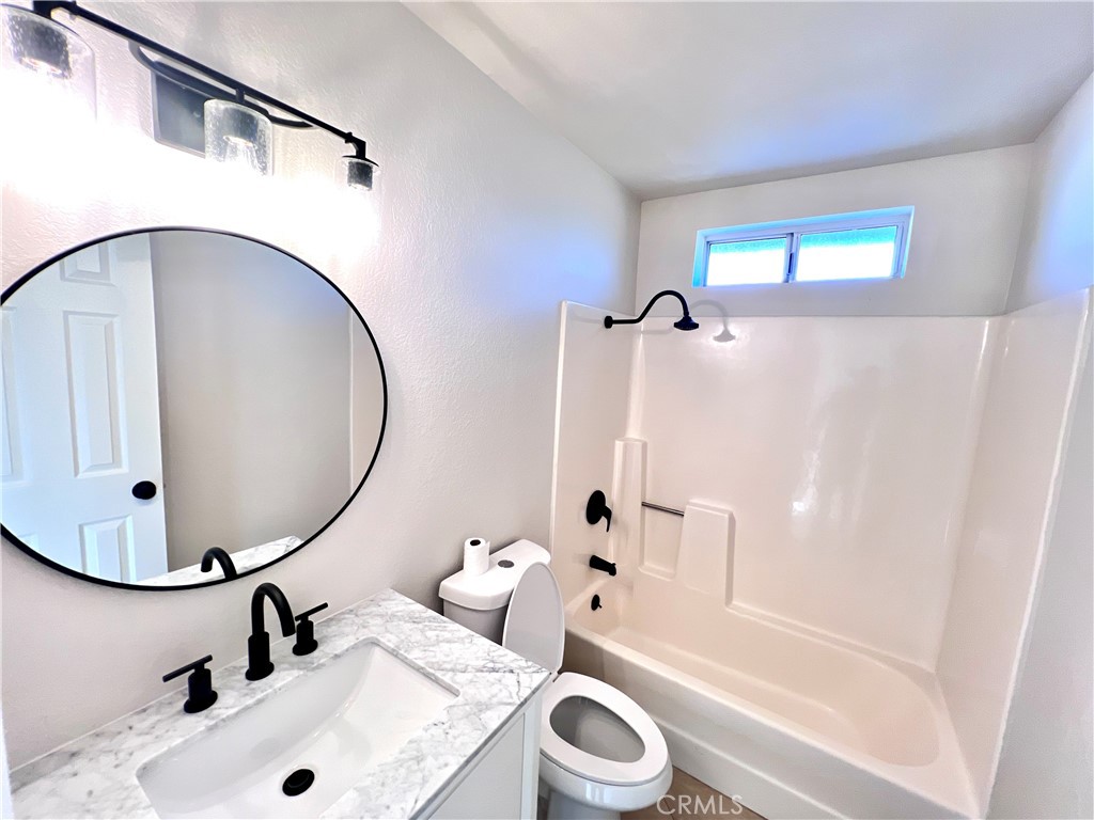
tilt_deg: -7.4
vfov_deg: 89.9
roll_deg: -3.1
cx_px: 547
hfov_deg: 106.2
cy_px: 410
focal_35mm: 13
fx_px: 411
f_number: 1.8
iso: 200
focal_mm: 1.57
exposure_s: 1/120
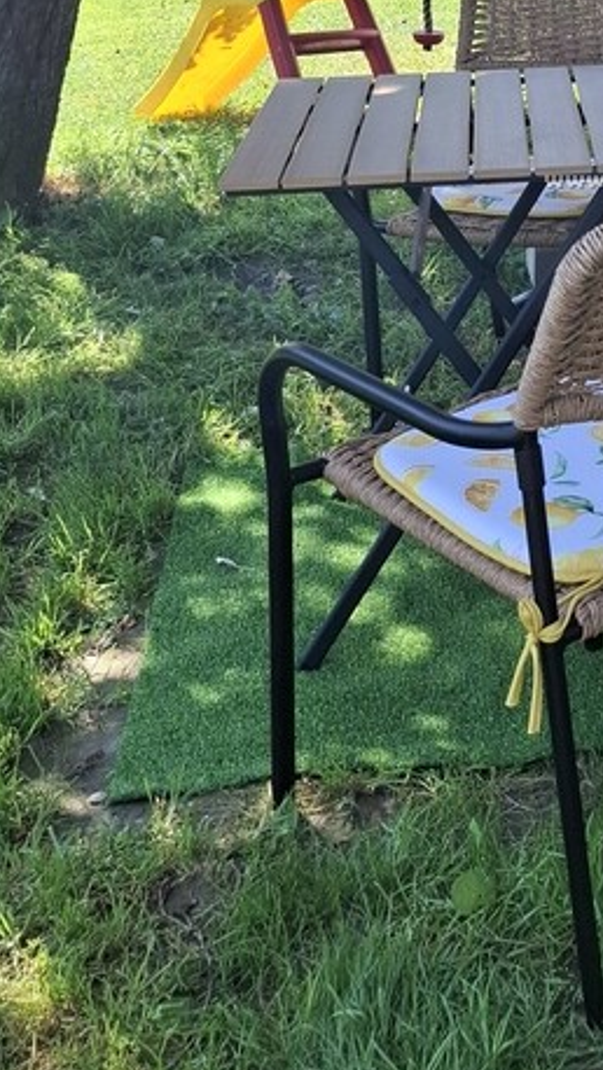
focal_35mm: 56
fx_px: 1590
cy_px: 86
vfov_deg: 34.9
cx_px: 622
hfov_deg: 20.7
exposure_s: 1/447
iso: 50
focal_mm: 5.54
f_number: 1.8
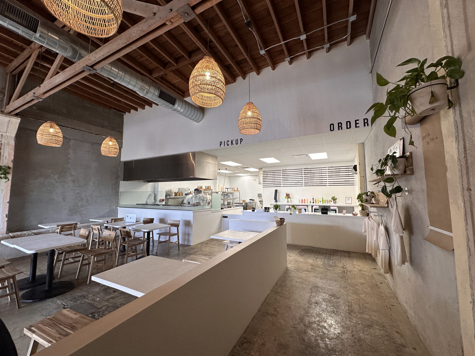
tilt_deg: +4.2
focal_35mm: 14
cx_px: 238
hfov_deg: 102.1
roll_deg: +0.2
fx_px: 192
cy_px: 178
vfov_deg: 85.7
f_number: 2.2
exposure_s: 1/120
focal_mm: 2.22
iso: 125
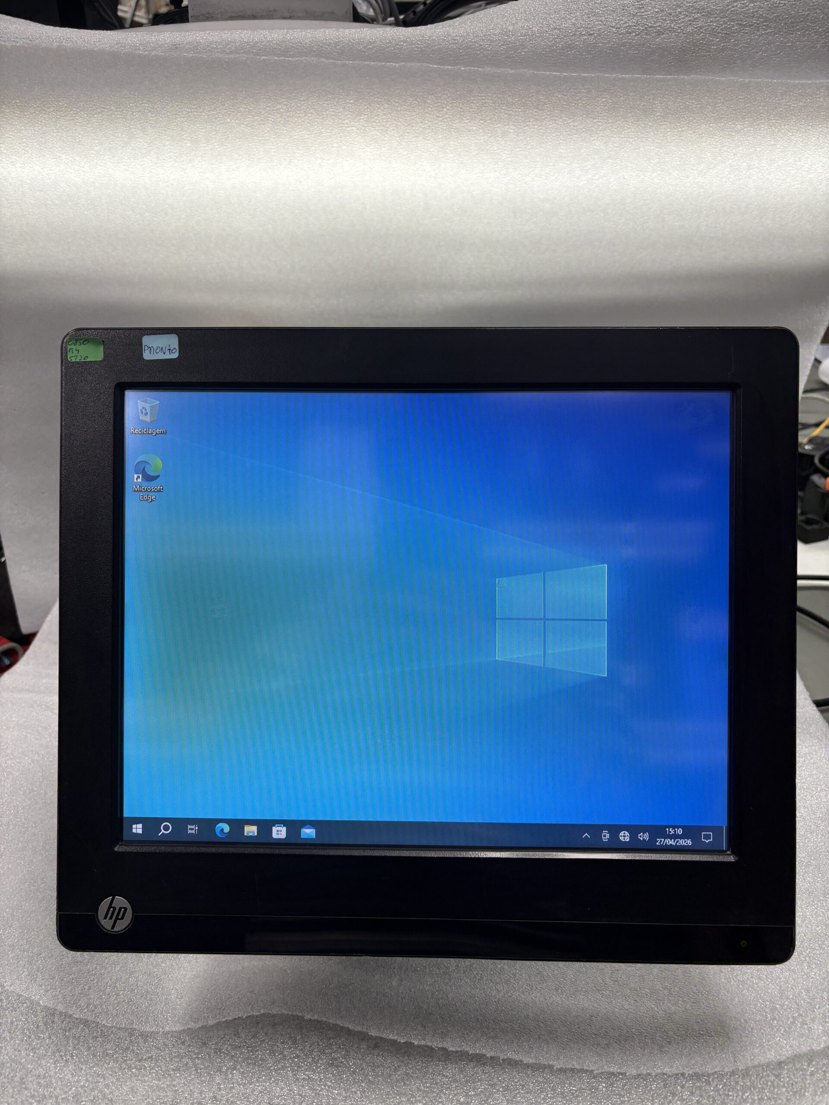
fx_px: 830
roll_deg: +0.5
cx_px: 414
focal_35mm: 26
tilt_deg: -26.9
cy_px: 552
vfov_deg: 67.3
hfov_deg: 53.1
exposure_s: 1/100
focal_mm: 5.96
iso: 40
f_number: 1.6
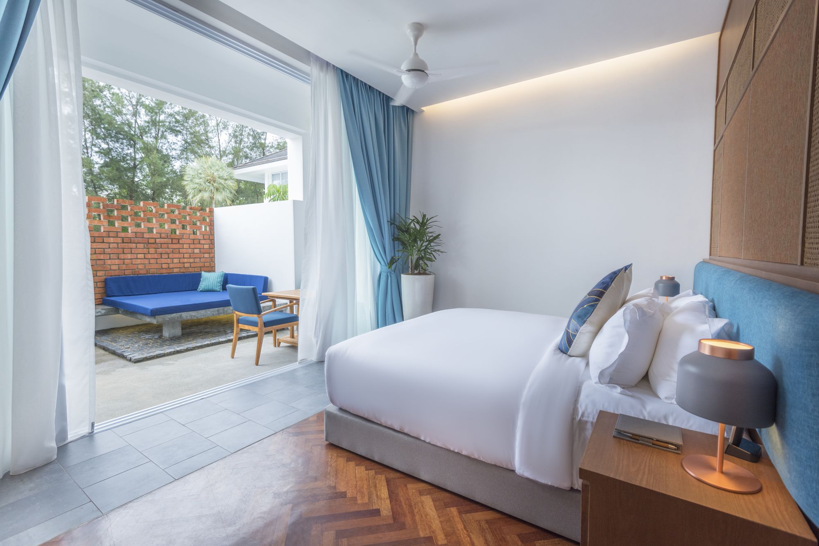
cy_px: 273
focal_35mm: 16
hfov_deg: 96.7
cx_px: 410
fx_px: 364
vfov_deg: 73.7
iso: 400
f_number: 5.6
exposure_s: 1/200
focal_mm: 16
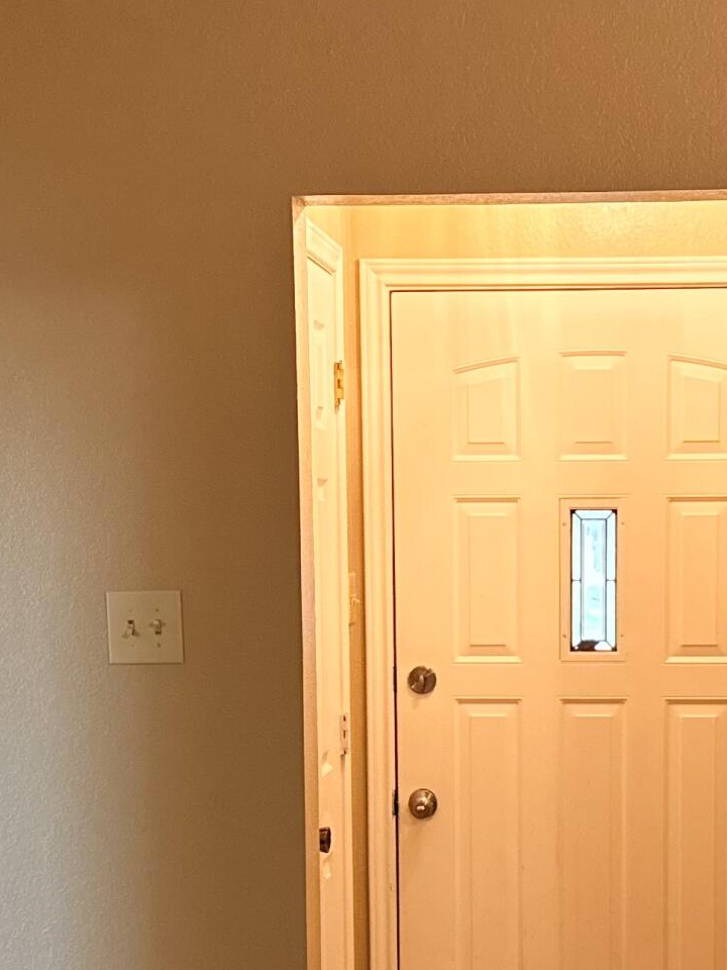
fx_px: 2100
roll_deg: -0.1
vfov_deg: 25.7
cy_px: 736
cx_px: 518
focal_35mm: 75
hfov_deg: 19.5
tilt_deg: -6.3
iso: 400
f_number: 1.78
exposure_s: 1/60
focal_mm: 6.76
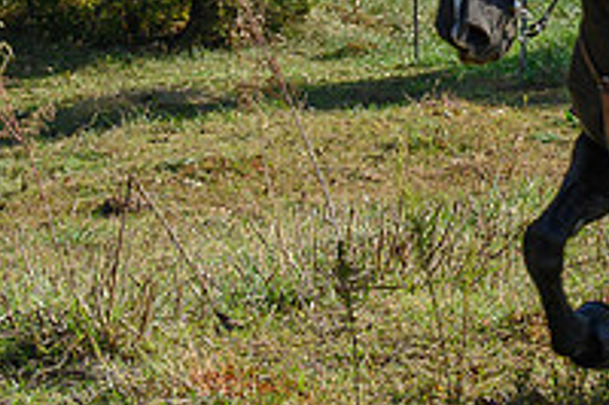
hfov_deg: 5.4
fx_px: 6372
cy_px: -323
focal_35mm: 377
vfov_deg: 3.6
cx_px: 857
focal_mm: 51
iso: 200
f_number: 8
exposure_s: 1/400
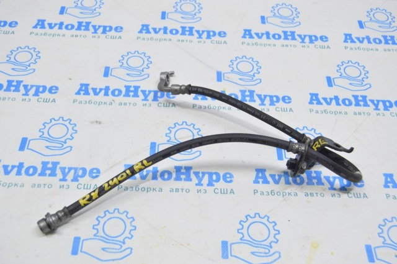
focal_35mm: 42
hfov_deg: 46.5
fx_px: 463
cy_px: 132
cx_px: 198
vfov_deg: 31.8
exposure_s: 1/20
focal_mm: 28
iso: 400
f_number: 5.6
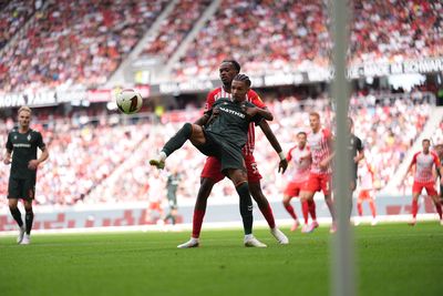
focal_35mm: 123
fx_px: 1514
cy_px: 148
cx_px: 222
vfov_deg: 11.2
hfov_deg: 16.6
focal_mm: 123
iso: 250
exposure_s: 1/2500
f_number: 2
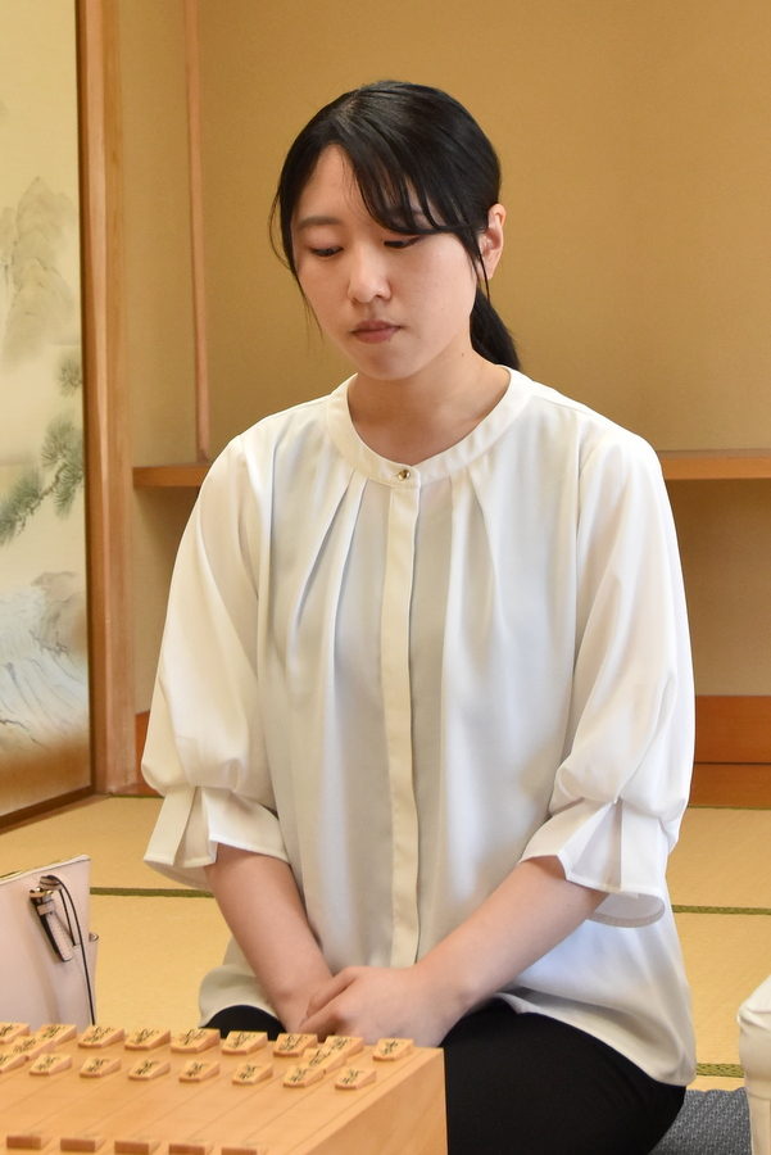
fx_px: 1251
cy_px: 578
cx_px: 386
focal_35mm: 39
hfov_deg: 34.2
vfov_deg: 49.5
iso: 800
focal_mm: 26
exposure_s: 1/250
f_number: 5
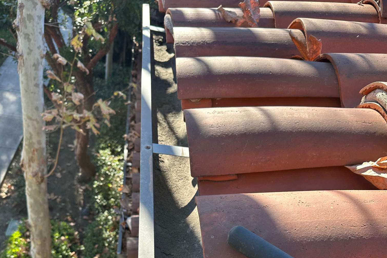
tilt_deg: -41.4
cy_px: 234
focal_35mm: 34
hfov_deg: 55.8
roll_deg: -17.9
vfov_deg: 36.4
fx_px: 365
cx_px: 197
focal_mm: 6.86
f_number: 1.78
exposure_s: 1/718
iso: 80
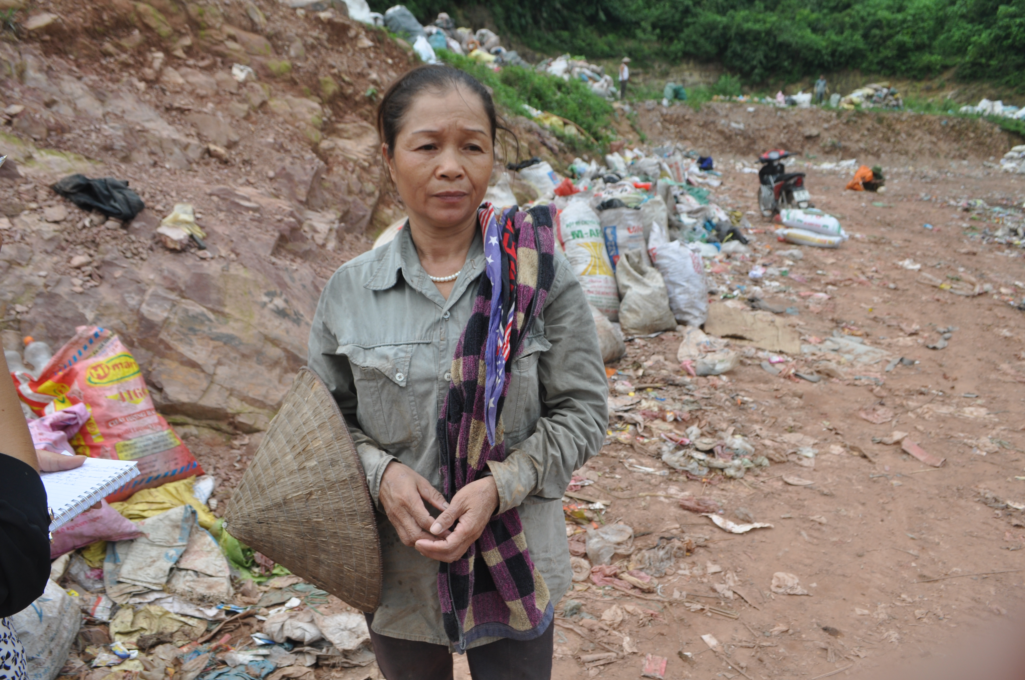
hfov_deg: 67.4
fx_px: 768
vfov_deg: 47.8
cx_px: 512
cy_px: 340
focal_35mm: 27
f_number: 8
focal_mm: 18
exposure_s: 1/250
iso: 200
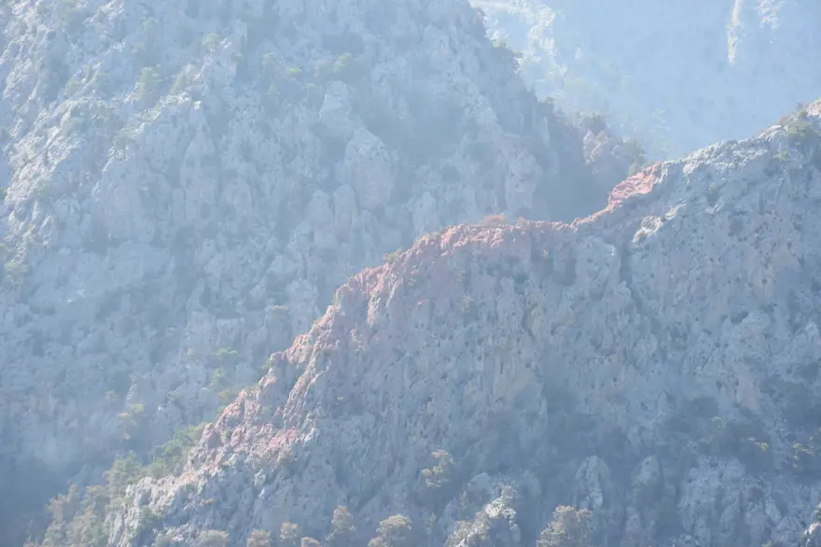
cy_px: 274
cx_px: 410
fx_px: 2906
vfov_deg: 10.7
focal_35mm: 128
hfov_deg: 16.1
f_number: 8
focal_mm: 85
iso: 640
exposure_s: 1/500
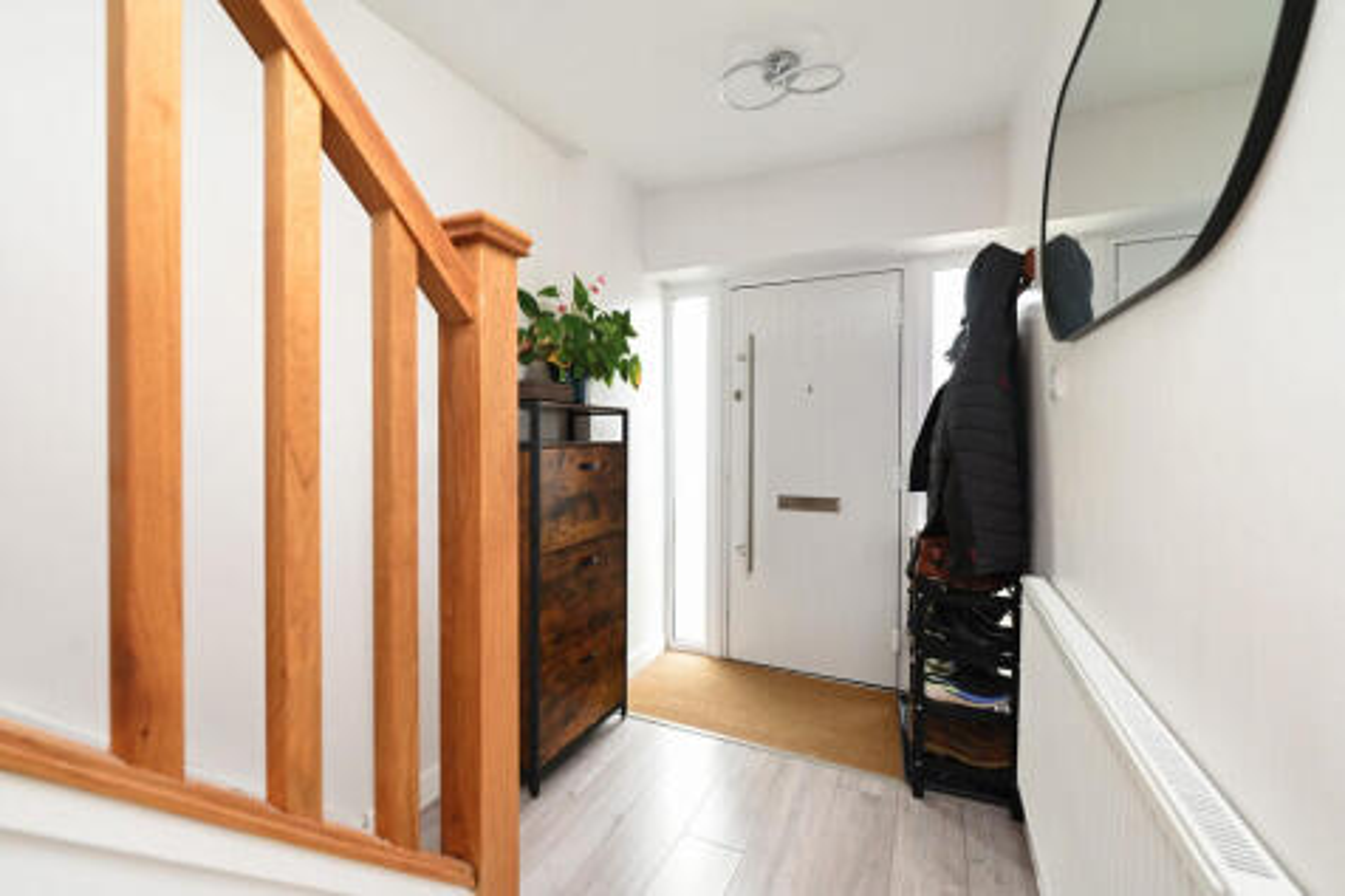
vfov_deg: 77.3
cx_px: 672
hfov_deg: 100.4
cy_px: 448
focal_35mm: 15
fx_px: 560
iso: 400
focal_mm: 15
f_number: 5.6
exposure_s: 1/20
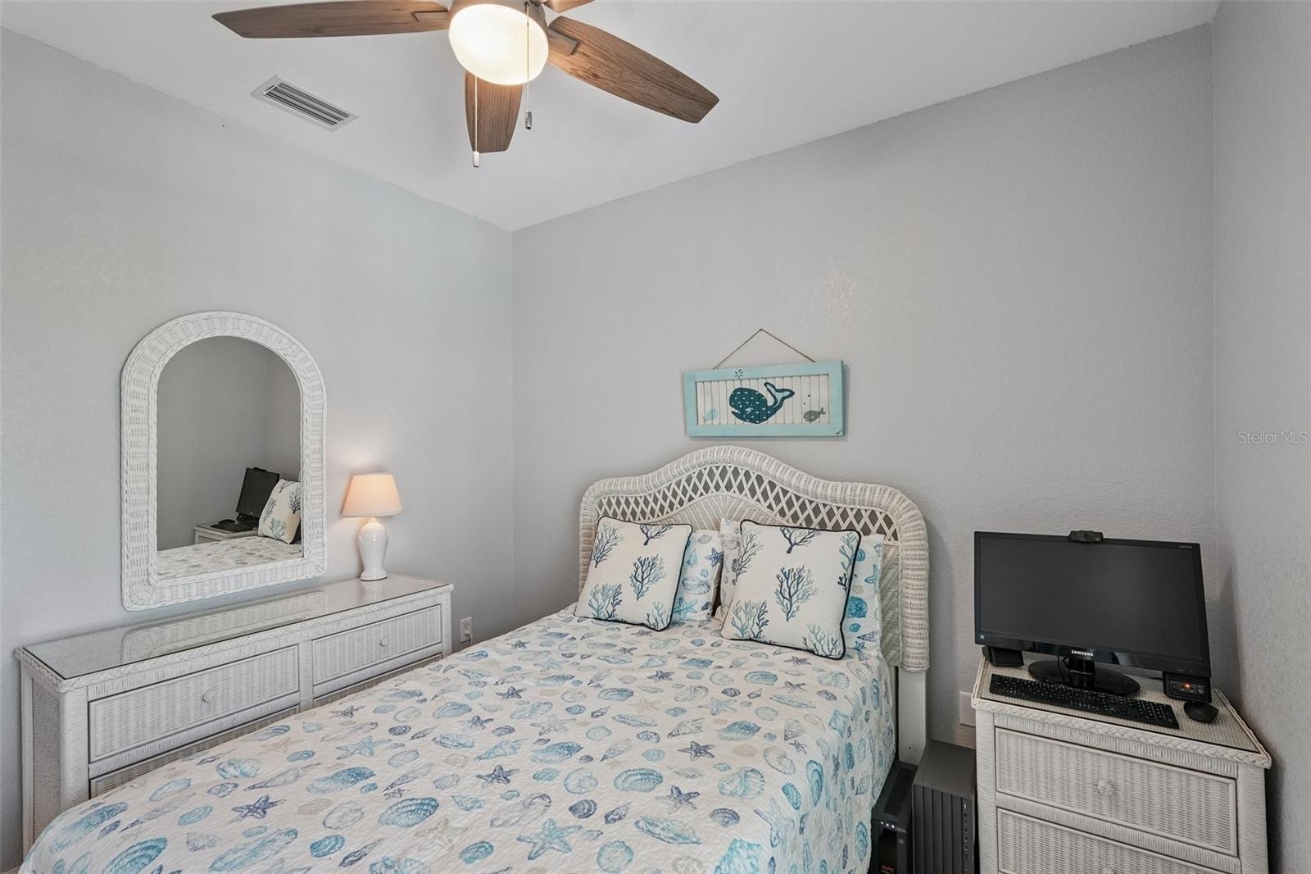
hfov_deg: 95.0
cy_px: 437
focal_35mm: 16
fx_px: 601
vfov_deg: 72.0
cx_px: 656
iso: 400
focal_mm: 16.5
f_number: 8
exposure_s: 1/15
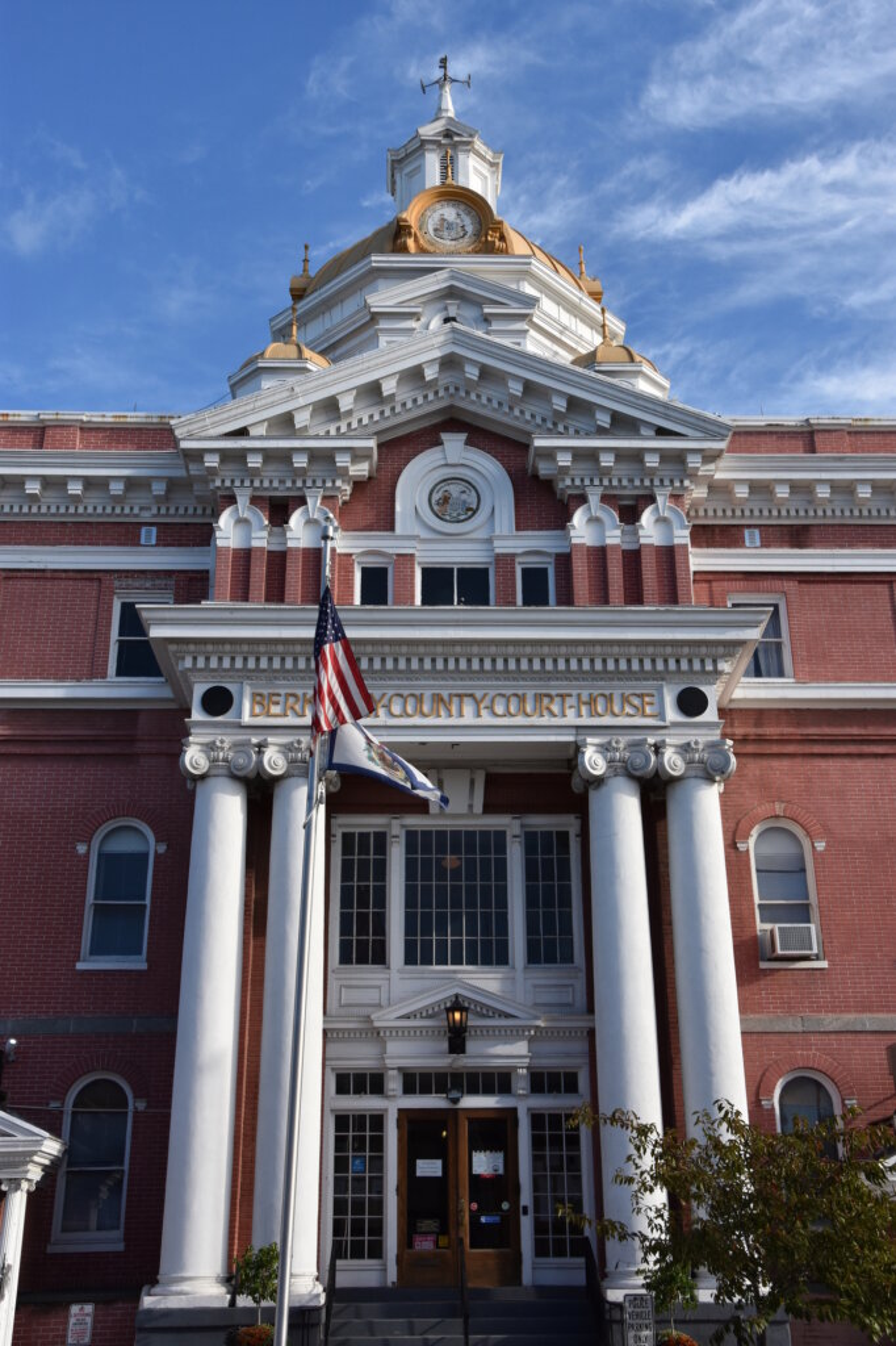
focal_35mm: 39
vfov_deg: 49.6
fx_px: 1457
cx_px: 448
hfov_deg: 34.2
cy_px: 673
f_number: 8
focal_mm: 26
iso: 450
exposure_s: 1/500
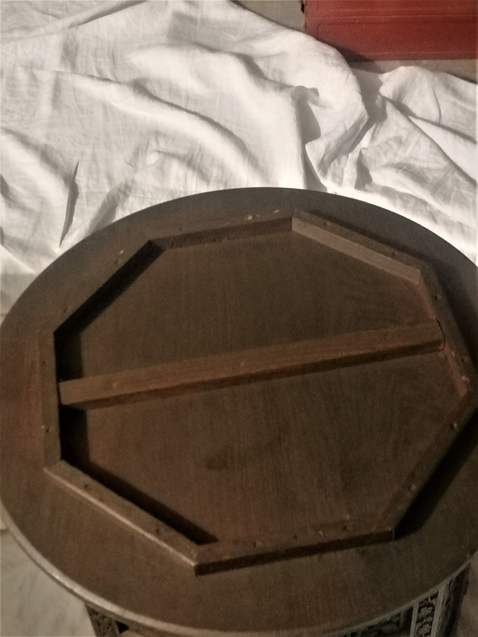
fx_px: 1086
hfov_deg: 24.8
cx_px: 239
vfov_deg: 32.7
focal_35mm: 59
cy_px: 318
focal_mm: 5.4
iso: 1250
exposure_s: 1/25
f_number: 1.8
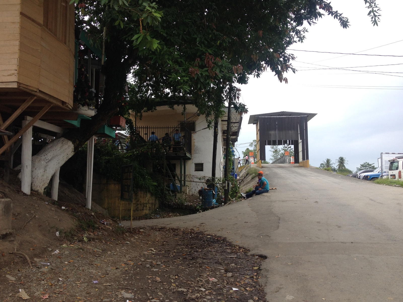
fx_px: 407
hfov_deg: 52.6
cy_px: 151
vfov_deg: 40.7
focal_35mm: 35
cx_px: 202
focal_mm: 4.28
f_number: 2.4
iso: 50
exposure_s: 1/635
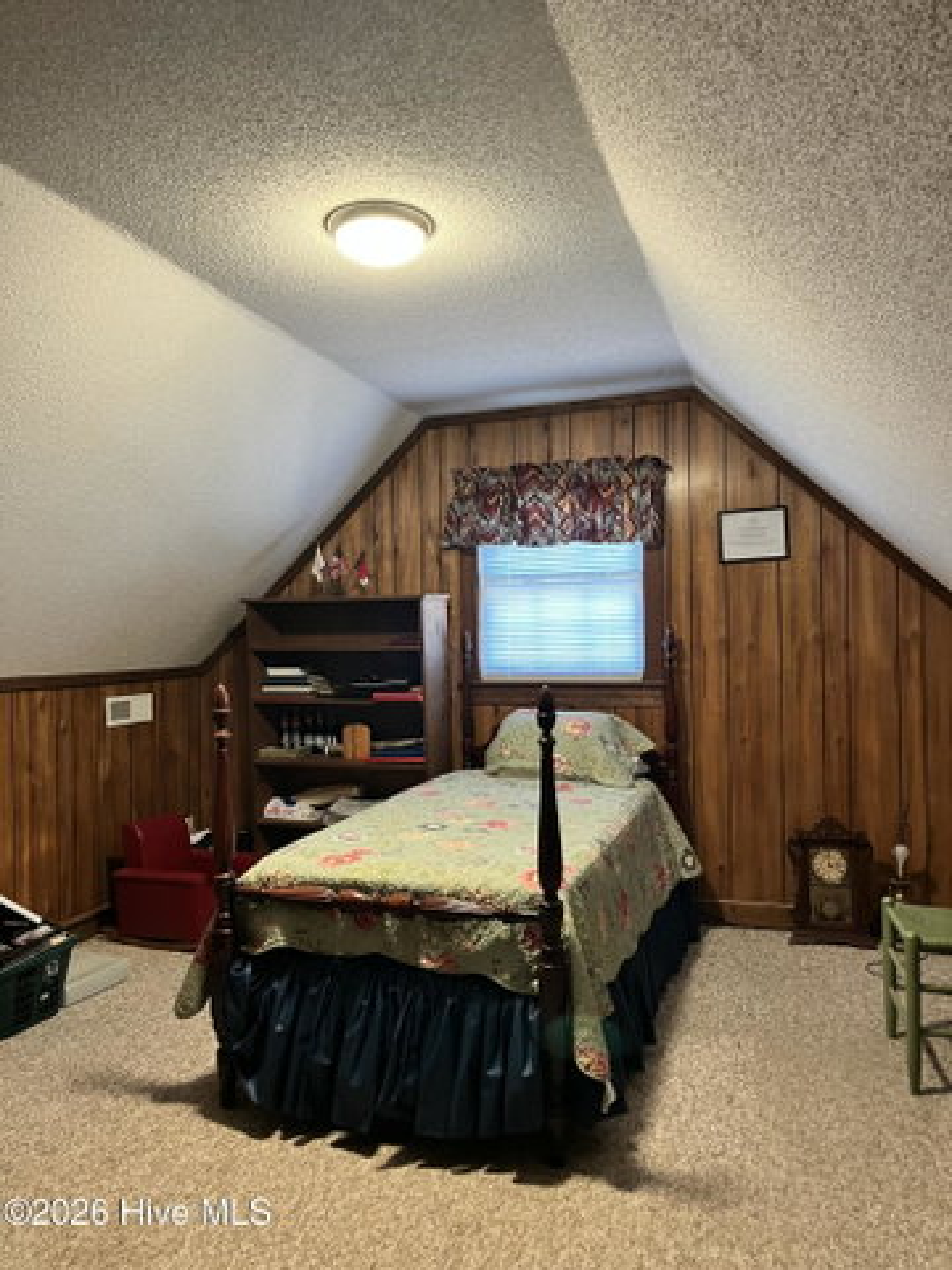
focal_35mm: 26
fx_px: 953
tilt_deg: +0.0
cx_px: 476
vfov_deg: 67.3
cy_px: 635
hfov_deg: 53.1
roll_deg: +1.5
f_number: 1.6
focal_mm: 5.1
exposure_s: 1/60
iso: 250
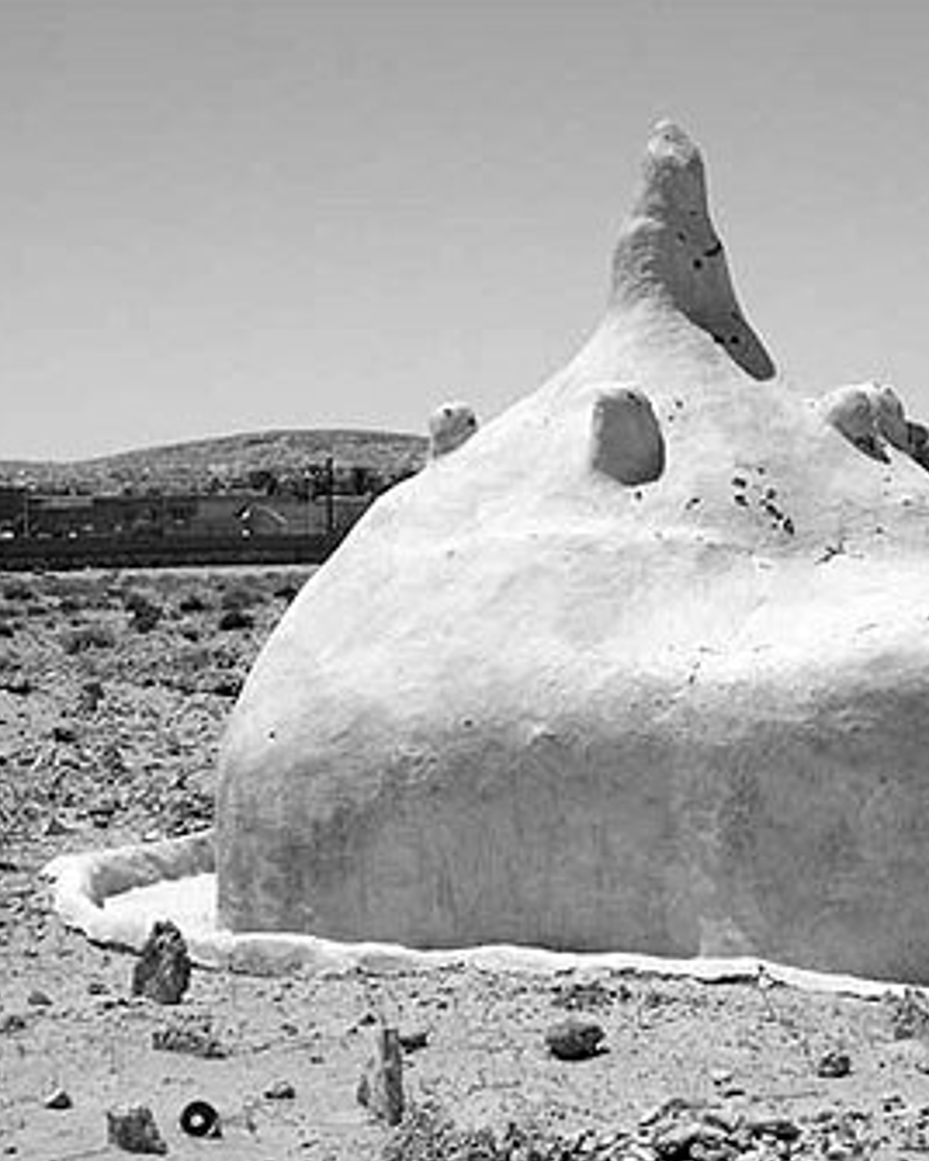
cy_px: 582
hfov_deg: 17.4
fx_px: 3024
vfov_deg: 21.7
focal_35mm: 88
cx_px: 679
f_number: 10
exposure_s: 1/1000
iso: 400
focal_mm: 14.2
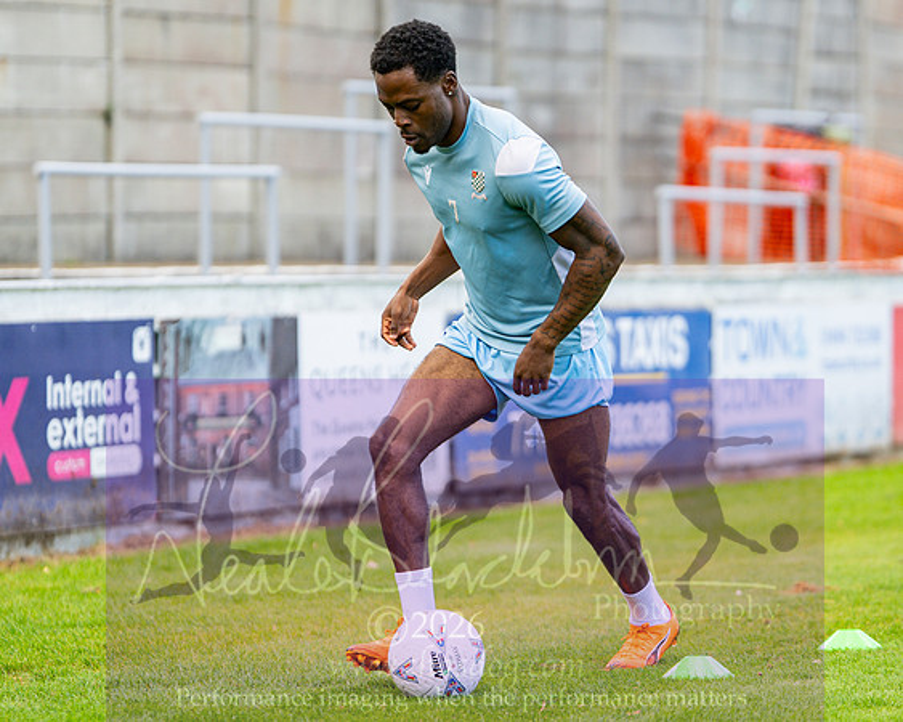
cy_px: 345
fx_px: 4844
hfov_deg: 10.6
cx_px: 585
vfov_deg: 8.5
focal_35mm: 181
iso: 100
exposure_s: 1/1250
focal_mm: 85
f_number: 1.4
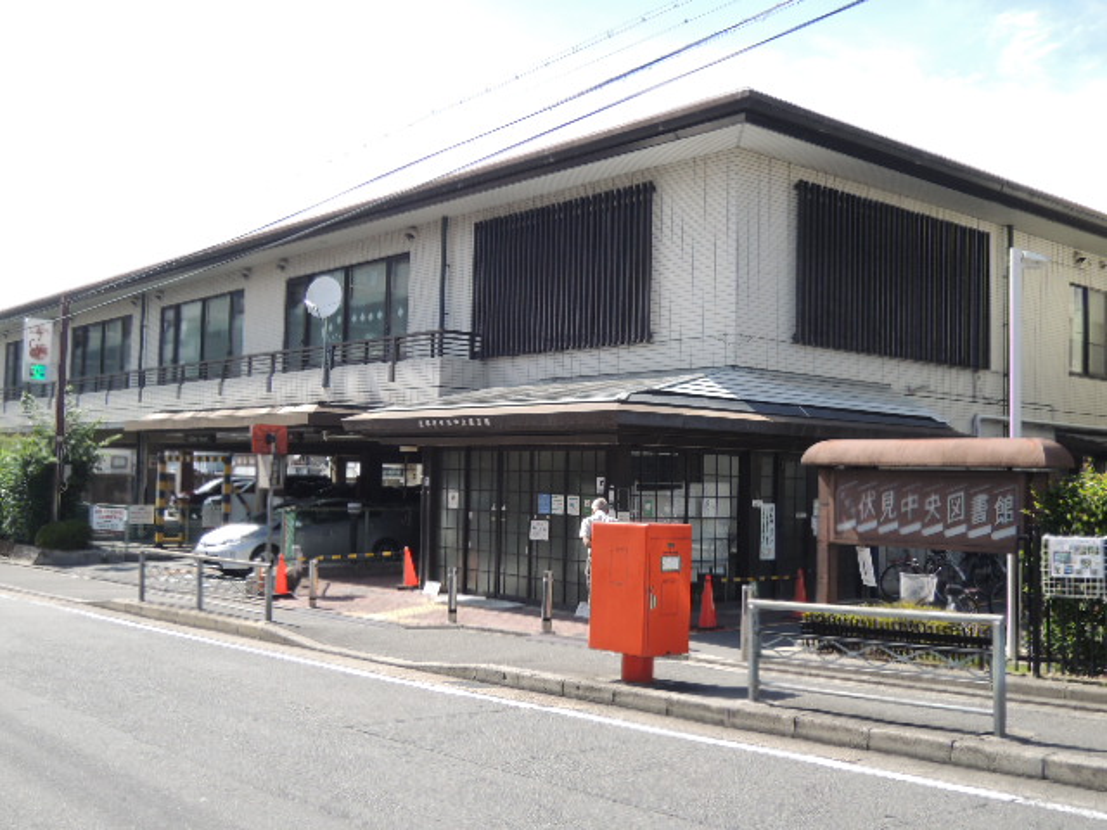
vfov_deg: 36.0
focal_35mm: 40
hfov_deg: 46.8
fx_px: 1279
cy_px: 415
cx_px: 554
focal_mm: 7.2
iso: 100
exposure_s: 1/640
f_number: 2.6
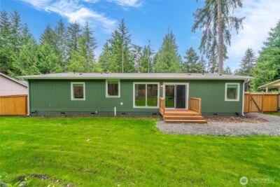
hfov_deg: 112.6
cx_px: 140
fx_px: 93
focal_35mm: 12
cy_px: 94
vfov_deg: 90.1
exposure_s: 1/40
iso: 80
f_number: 7.1
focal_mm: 12
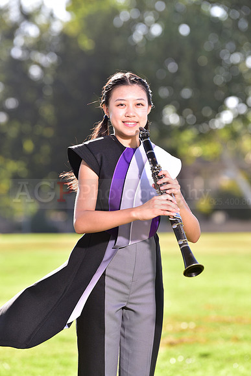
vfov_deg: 11.4
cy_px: 188
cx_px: 126
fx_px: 1881
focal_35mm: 180
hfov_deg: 7.6
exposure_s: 1/200
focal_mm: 180
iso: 100
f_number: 4.5
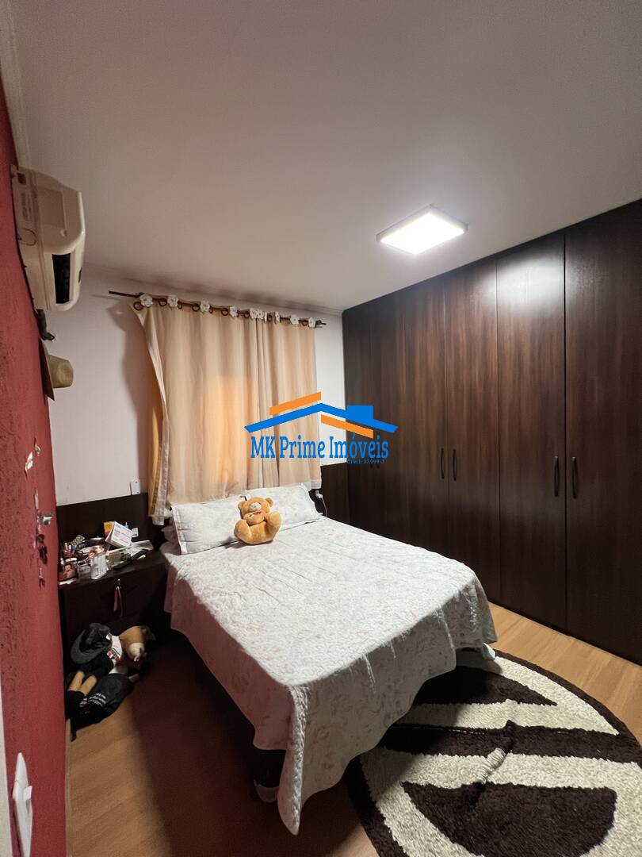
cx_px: 321
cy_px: 428
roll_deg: +2.5
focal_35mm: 13
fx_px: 321
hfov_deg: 89.9
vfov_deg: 106.2
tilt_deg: -2.5
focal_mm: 1.57
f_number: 1.8
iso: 250
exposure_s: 1/60
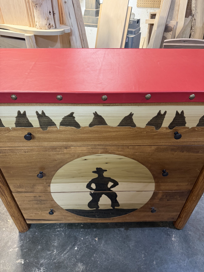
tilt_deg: -39.1
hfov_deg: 56.8
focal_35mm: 24
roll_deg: +1.1
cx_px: 102
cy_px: 136
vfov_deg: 71.6
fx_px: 189
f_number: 1.78
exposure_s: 1/60
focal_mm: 6.76
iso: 250
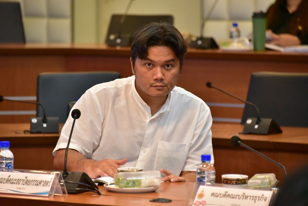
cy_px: 103
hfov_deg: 8.2
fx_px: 2140
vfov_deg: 5.5
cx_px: 154
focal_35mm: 250
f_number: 5.6
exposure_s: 1/200
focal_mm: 250
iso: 8000
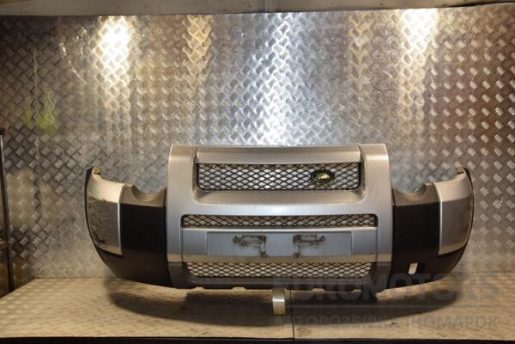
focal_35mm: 42
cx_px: 258
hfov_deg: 46.4
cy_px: 172
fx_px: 601
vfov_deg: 31.9
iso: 800
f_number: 6.3
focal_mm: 28
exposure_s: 1/200
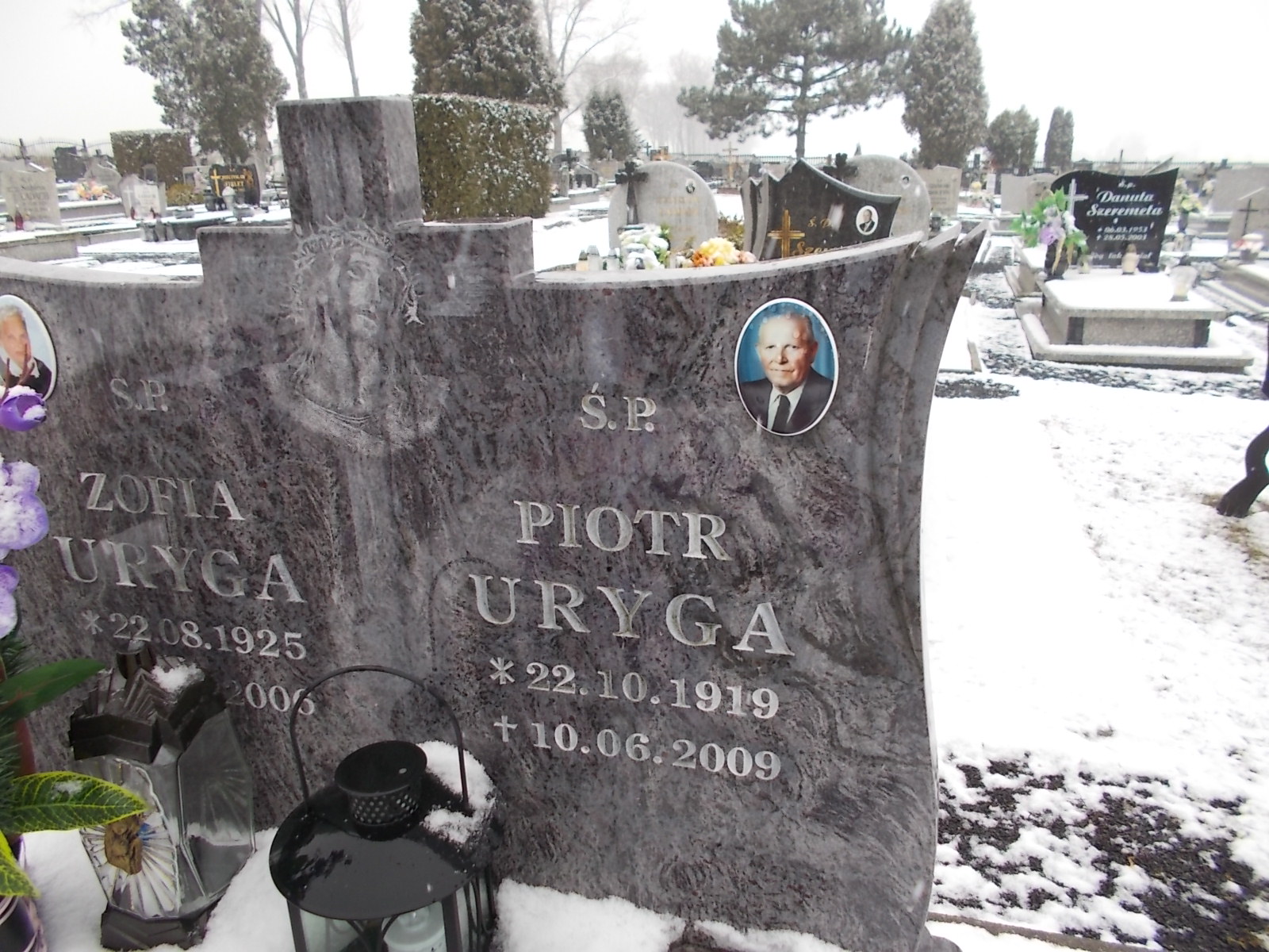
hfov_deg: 67.3
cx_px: 634
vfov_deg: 53.1
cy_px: 476
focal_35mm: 26
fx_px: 953
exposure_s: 1/200
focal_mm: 4.6
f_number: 3.2
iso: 80
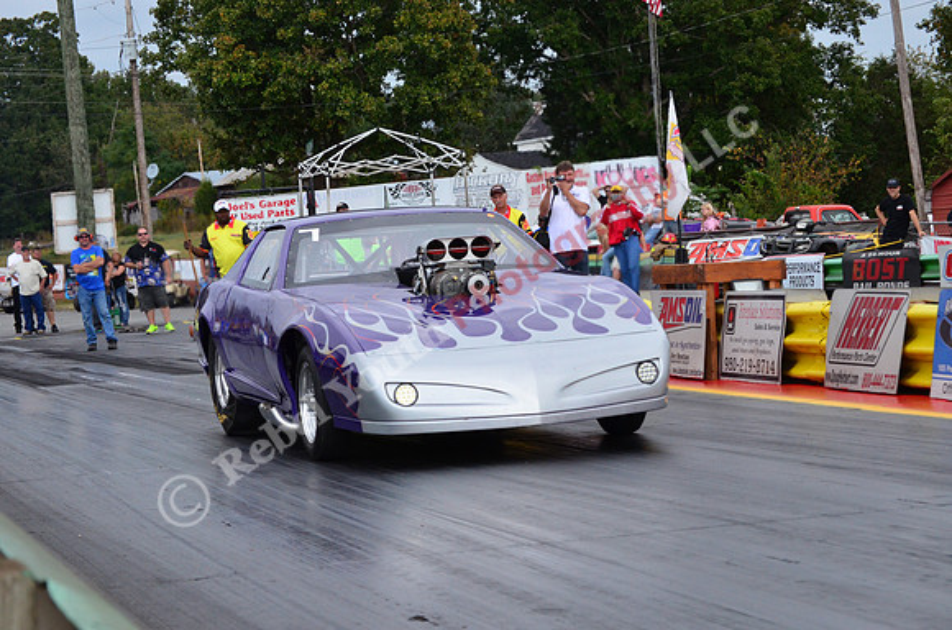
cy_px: 315
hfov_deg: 16.1
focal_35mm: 128
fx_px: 3364
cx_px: 476
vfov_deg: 10.7
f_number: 9
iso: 1000
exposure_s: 1/1250
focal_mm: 85
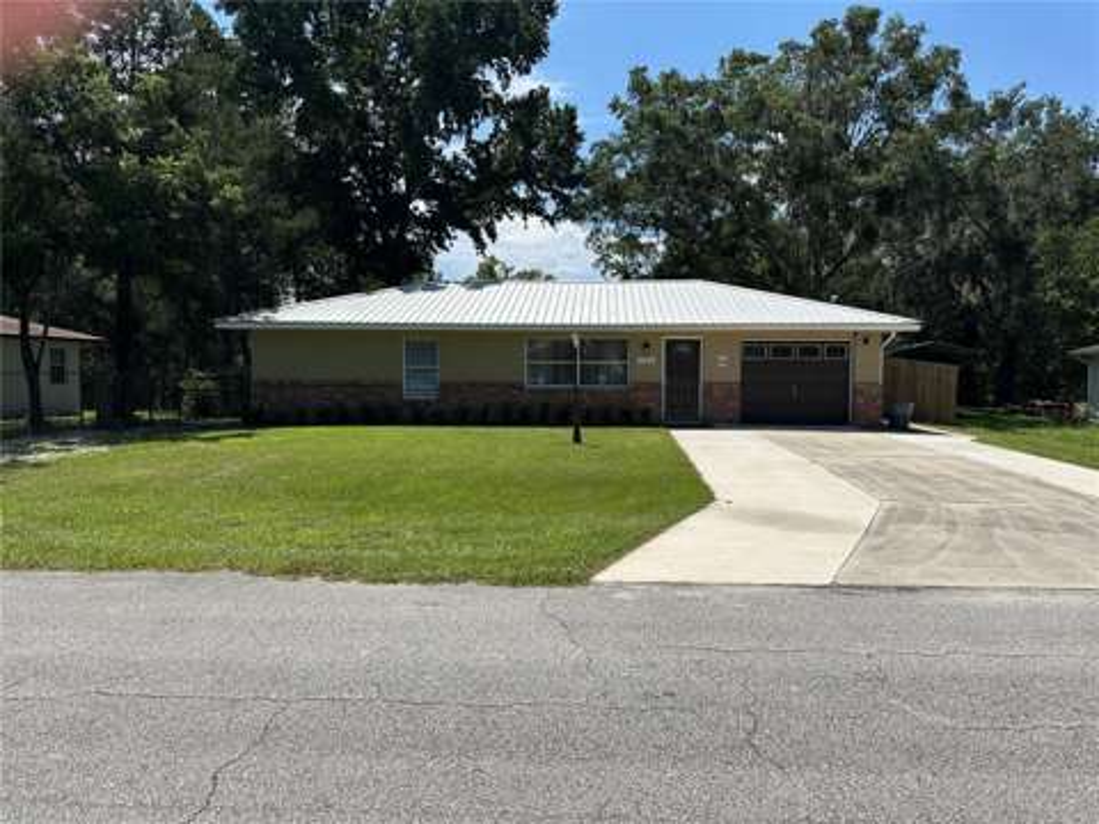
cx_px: 550
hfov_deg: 71.6
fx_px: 762
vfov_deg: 56.8
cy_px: 412
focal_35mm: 24
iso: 80
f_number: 1.78
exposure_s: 1/6623
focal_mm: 6.86
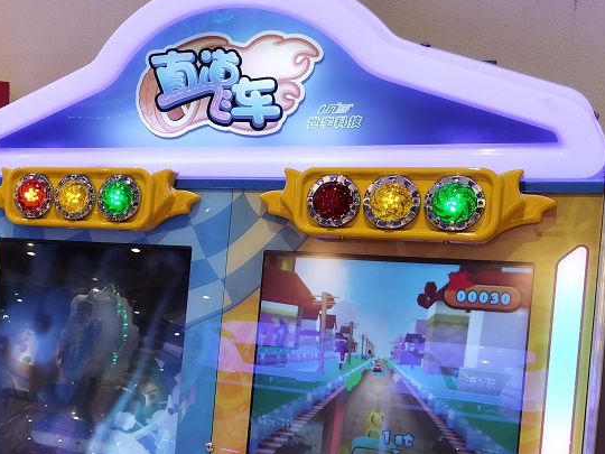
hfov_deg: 35.7
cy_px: 322
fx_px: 874
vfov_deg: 28.8
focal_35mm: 50
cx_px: 52
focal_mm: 6.71
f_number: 1.9
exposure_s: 1/100
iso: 100
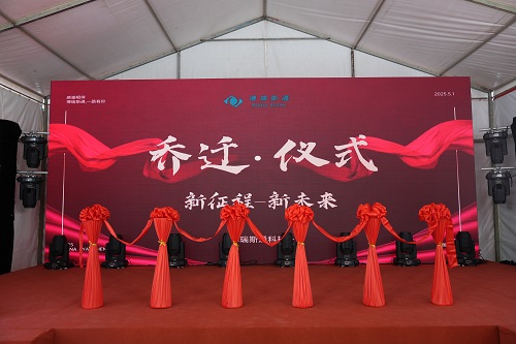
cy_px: 172
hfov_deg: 63.7
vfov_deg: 44.9
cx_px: 258
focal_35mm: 29
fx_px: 416
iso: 200
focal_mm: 29
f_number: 2.8
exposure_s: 1/100
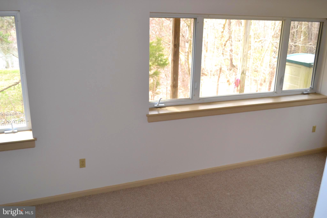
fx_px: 327
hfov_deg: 53.1
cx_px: 164
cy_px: 109
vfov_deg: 36.9
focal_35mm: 36
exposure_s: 1/100
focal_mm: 24
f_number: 4
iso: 400
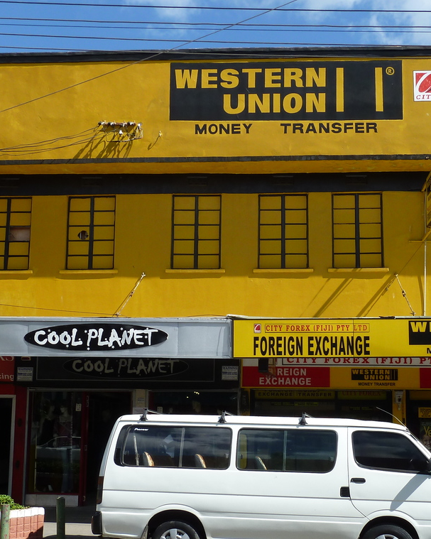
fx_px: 861
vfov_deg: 34.7
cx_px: 249
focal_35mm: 54
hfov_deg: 28.1
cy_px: 301
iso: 80
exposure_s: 1/400
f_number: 4.5
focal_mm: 5.7
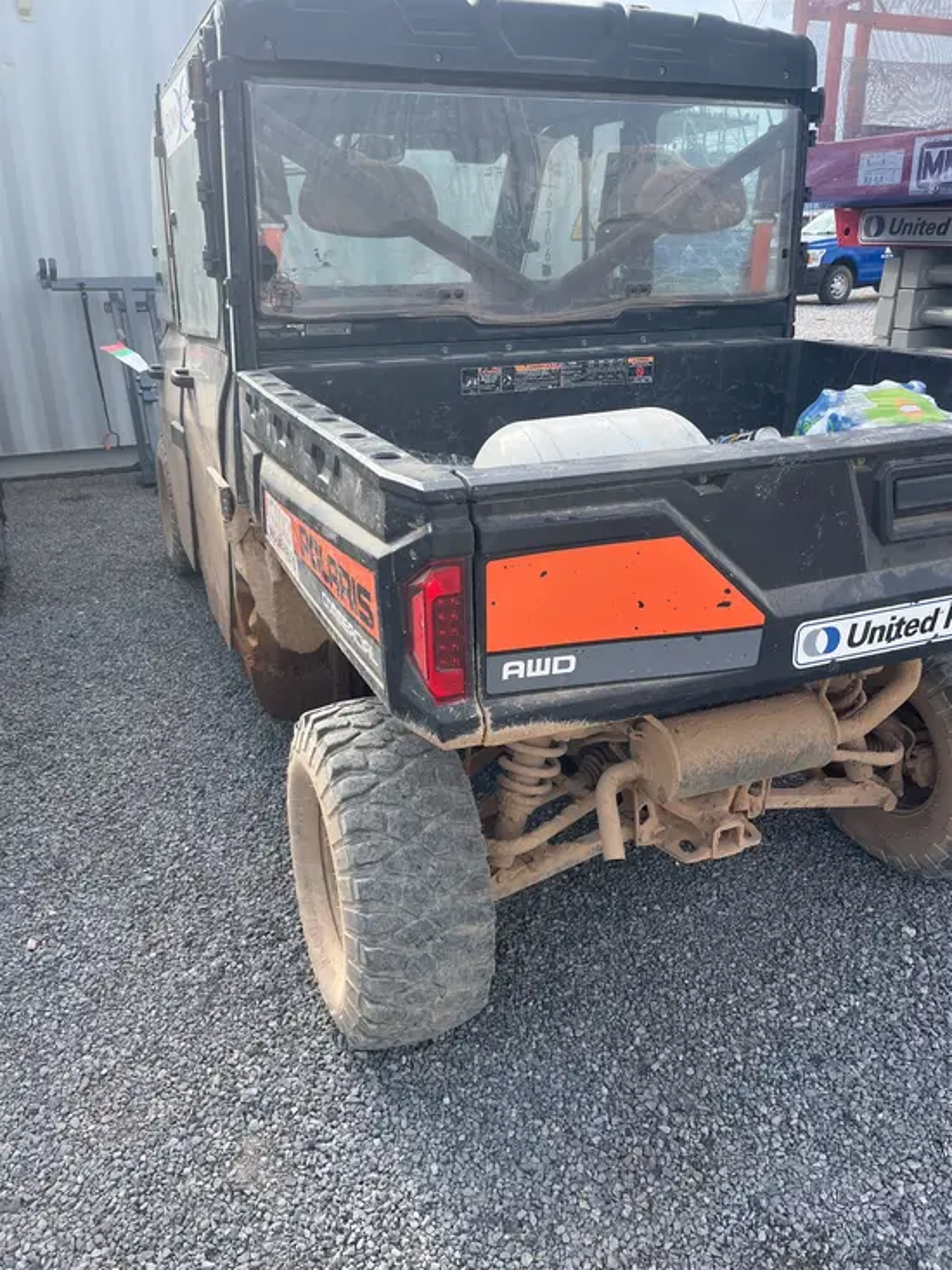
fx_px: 953
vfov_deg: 67.3
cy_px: 635
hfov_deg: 53.1
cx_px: 476
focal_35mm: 26
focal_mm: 5.1
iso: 50
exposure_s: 1/878
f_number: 1.6
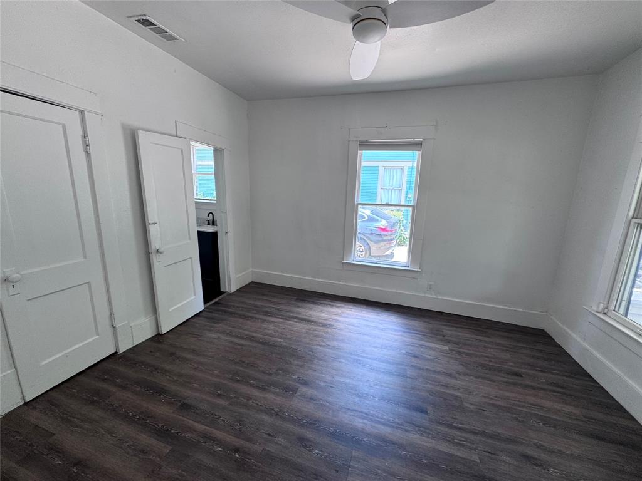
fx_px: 260
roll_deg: -3.9
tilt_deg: -10.0
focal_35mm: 14
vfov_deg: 85.7
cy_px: 240
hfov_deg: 102.1
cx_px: 321
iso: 100
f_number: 2.2
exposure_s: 1/99
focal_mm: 2.22
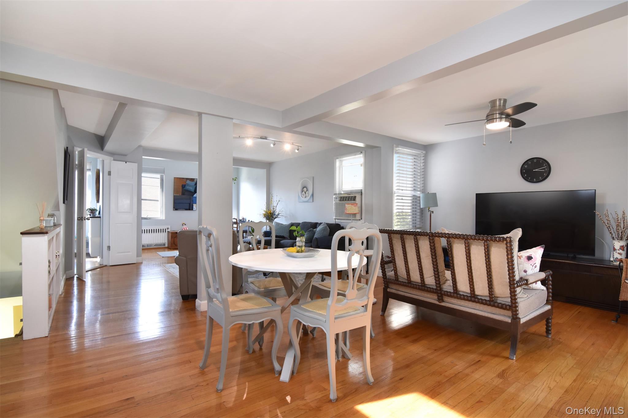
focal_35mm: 16
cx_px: 314
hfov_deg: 95.0
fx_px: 288
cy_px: 209
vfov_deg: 72.0
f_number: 8
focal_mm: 11
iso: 640
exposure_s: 1/30
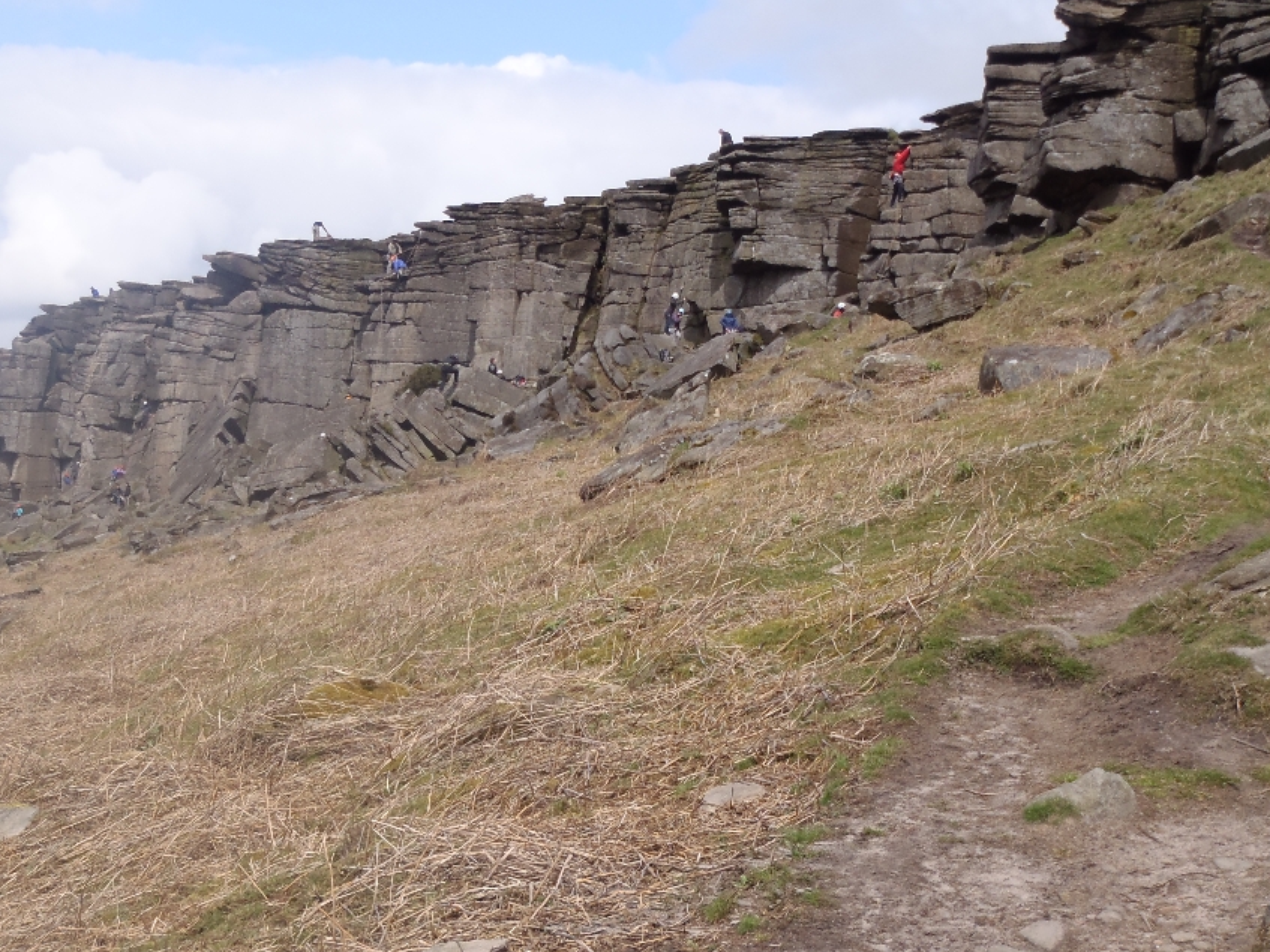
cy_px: 501
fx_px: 2274
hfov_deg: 31.1
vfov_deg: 23.6
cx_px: 480
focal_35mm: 62
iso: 80
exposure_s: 1/400
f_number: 5.6
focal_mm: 8.89
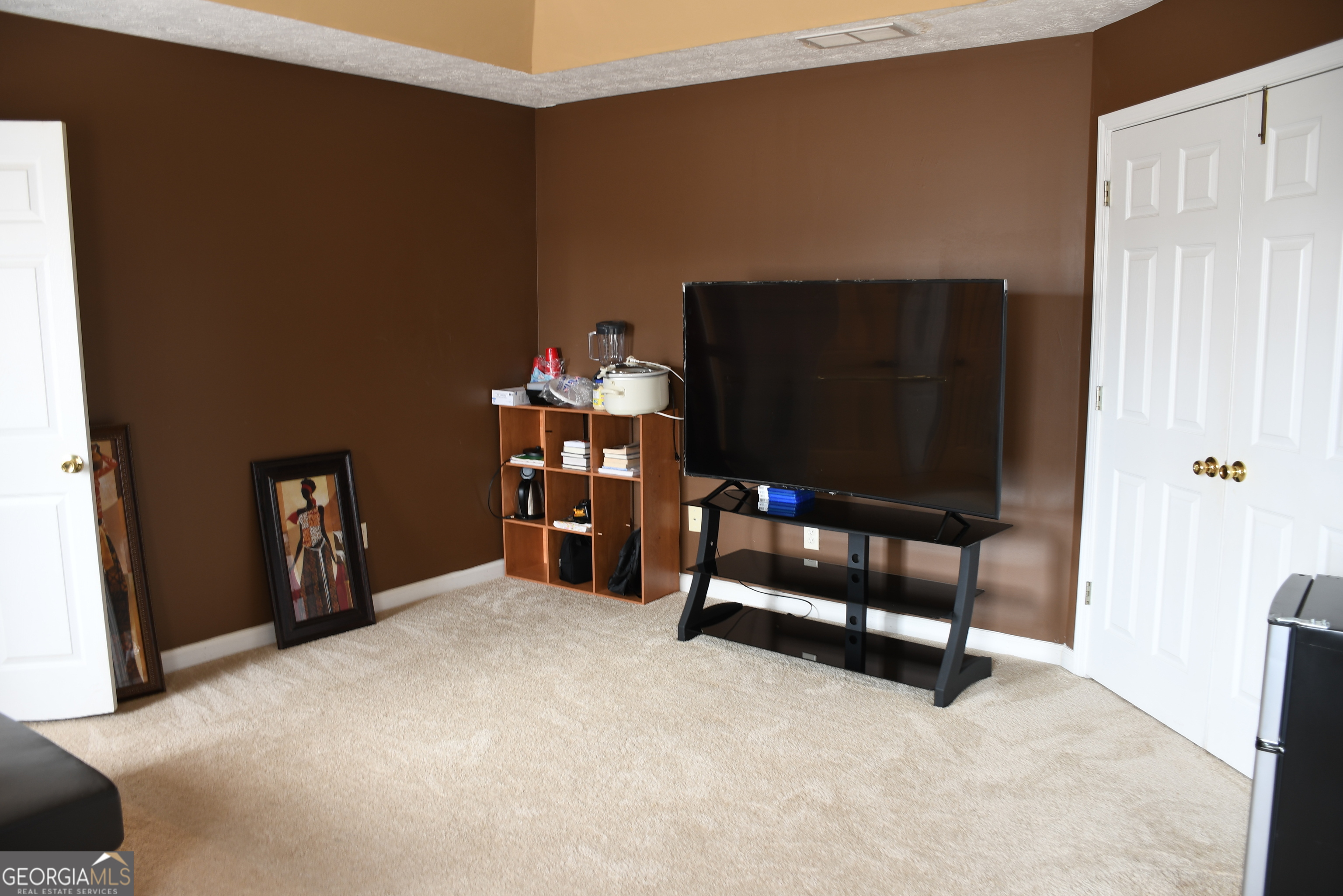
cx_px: 672
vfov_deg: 47.9
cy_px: 448
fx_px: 1007
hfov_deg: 67.4
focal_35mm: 27
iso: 125
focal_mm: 18
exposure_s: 1/2
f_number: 4
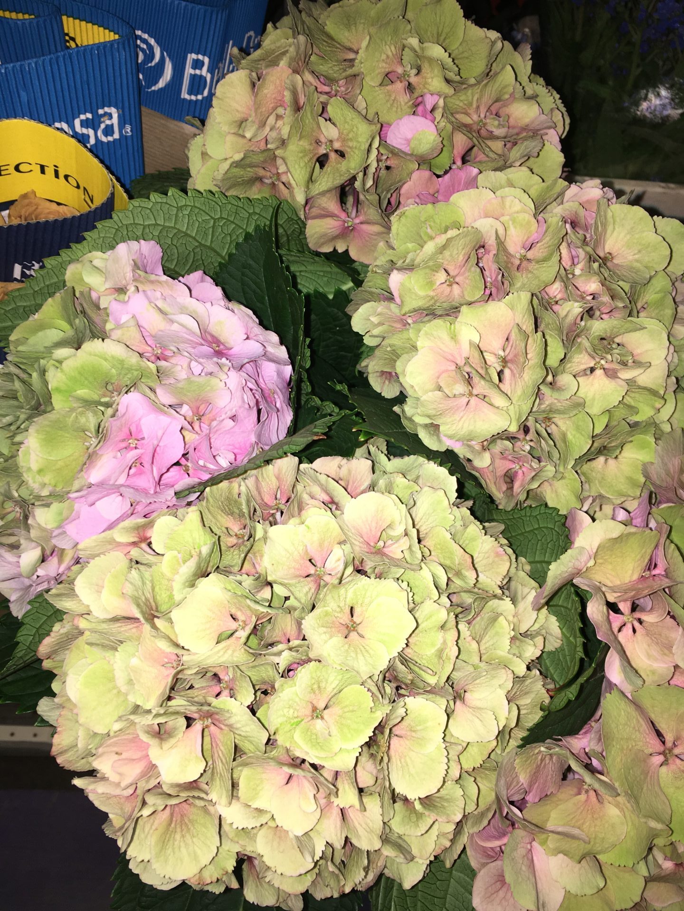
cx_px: 342
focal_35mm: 29
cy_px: 456
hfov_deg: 48.2
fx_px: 764
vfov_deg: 61.7
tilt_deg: -55.5
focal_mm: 4.15
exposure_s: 1/33
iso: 25
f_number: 2.2
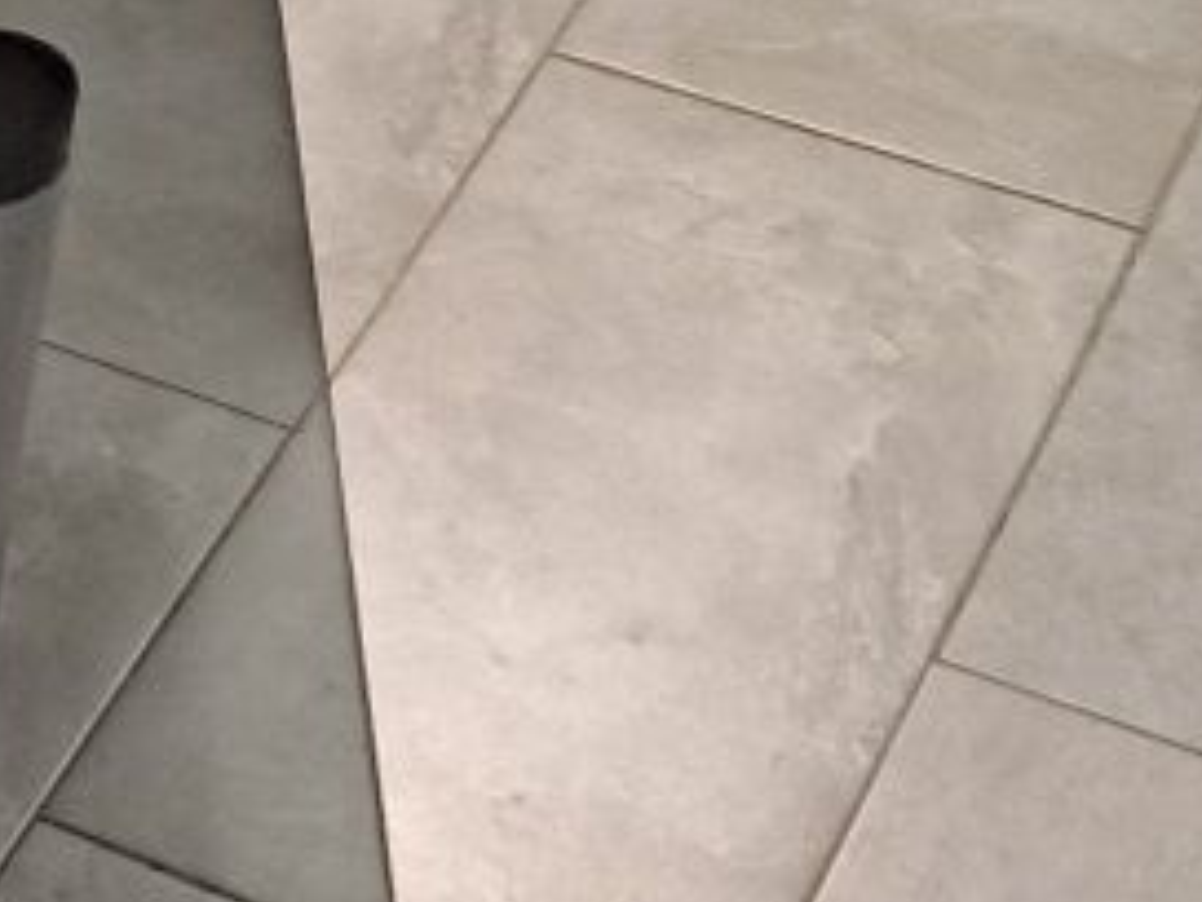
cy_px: 1043
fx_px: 3264
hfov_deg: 17.9
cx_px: -756
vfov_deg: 15.2
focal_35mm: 94
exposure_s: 1/24
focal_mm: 4.6
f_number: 2
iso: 500
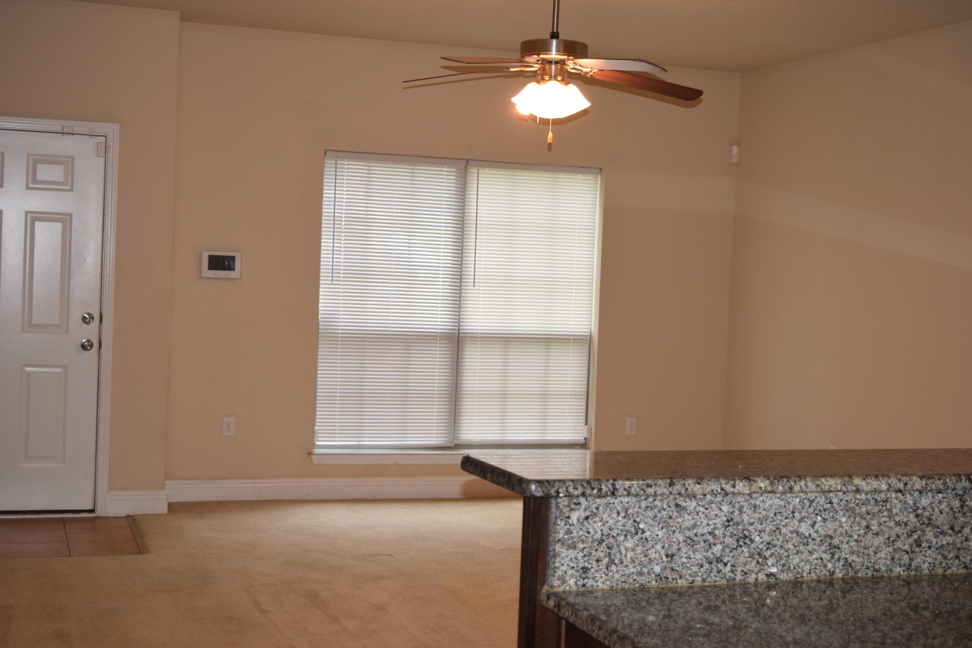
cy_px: 324
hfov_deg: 37.9
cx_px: 486
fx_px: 1417
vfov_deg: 25.8
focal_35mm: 52
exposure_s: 1/125
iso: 800
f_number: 5.6
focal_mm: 35
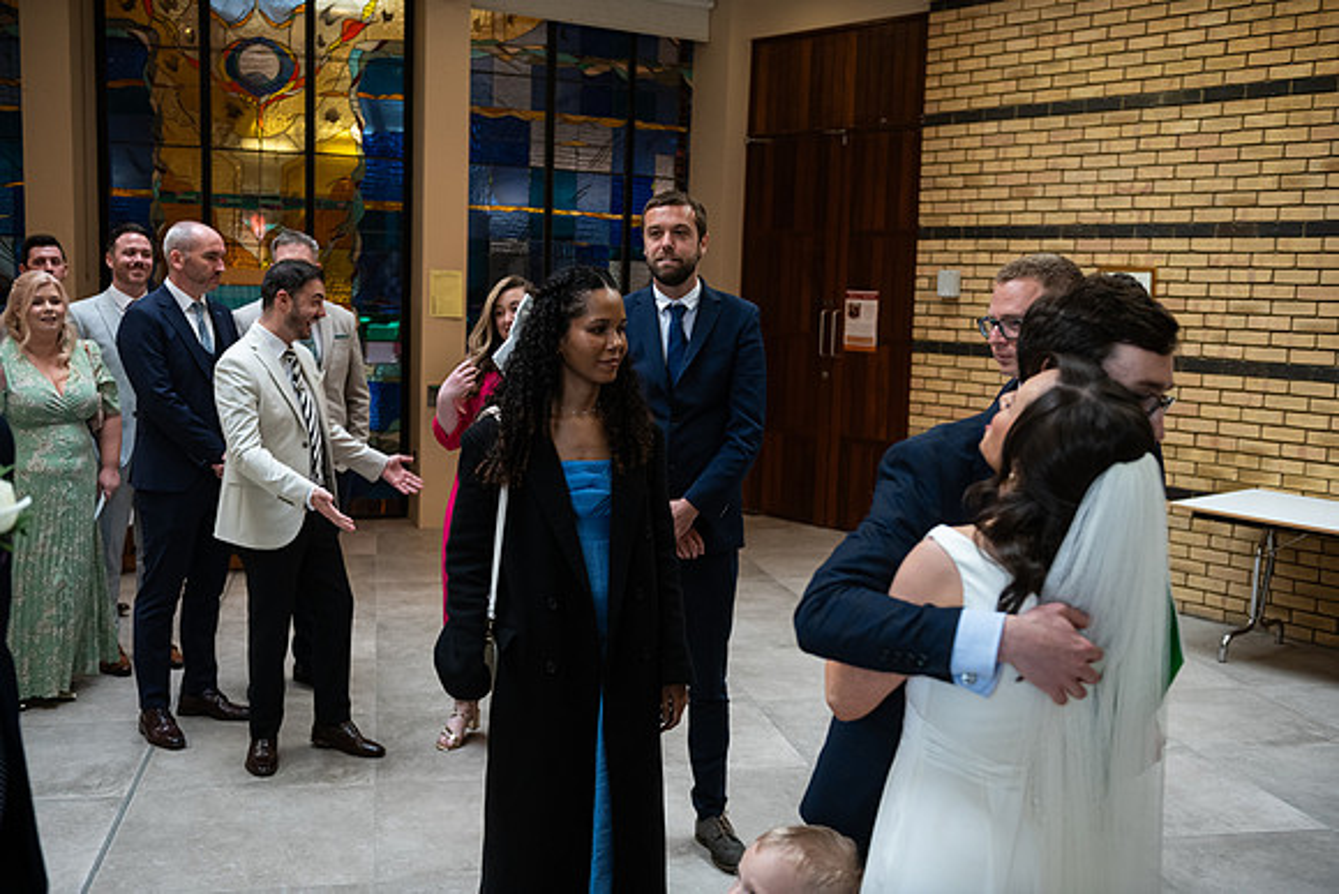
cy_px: 447
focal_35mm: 36
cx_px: 670
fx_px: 1339
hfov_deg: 53.1
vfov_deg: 36.9
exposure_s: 1/160
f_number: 3.5
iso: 800
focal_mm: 36
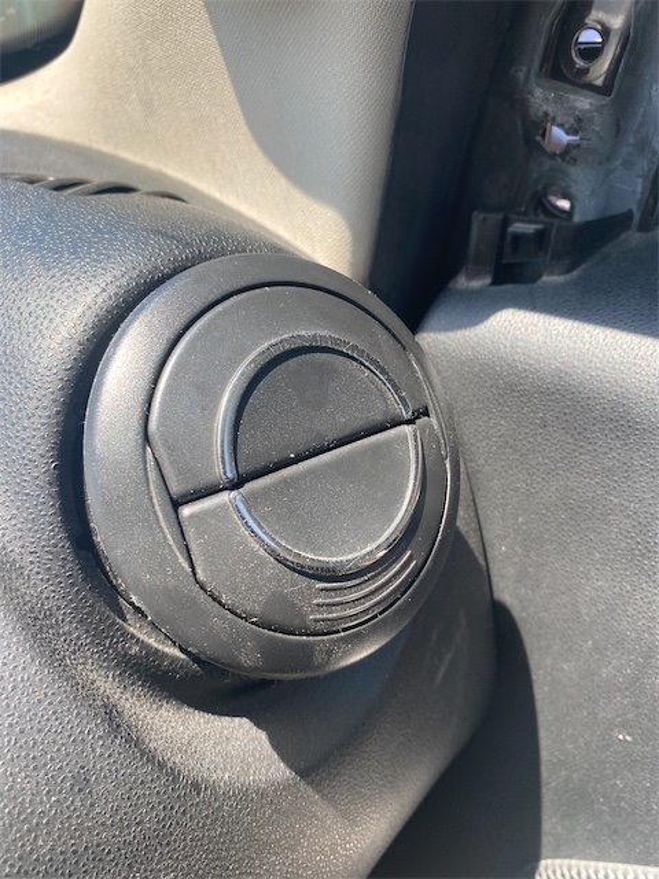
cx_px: 330
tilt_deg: -30.6
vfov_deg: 67.3
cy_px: 440
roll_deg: +0.0
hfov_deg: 53.1
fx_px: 660
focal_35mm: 26
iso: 32
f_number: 1.8
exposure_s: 1/246
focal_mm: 4.25
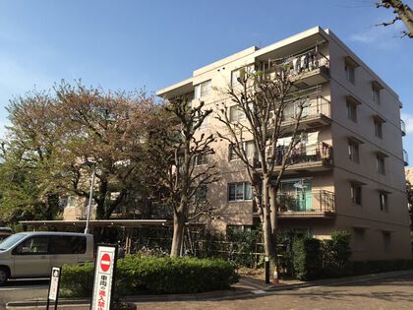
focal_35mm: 29
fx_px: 346
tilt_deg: +16.2
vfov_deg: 48.2
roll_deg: -3.3
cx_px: 206
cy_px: 155
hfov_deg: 61.7
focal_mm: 4.15
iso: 32
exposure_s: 1/1582
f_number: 2.2
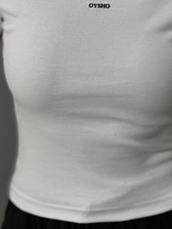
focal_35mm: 118
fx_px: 781
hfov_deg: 12.6
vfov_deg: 16.6
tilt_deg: -14.9
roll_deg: +1.2
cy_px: 65
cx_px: 109
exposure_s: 1/100
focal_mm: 9
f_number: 2.8
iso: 50
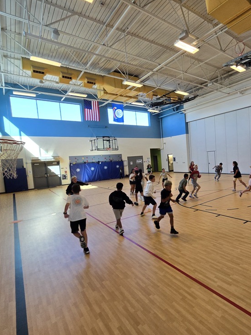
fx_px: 174
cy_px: 169
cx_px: 189
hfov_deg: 67.0
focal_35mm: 18
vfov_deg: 87.8
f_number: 2.2
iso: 80
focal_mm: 2.2
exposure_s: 1/120
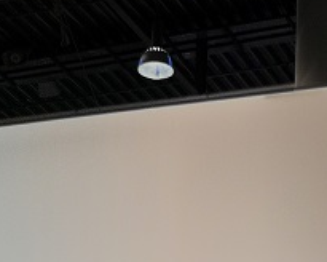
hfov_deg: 12.4
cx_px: 264
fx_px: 1500
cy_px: 375
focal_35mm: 155
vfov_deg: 9.7
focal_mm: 3.95
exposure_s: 1/285
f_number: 1.8
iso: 50
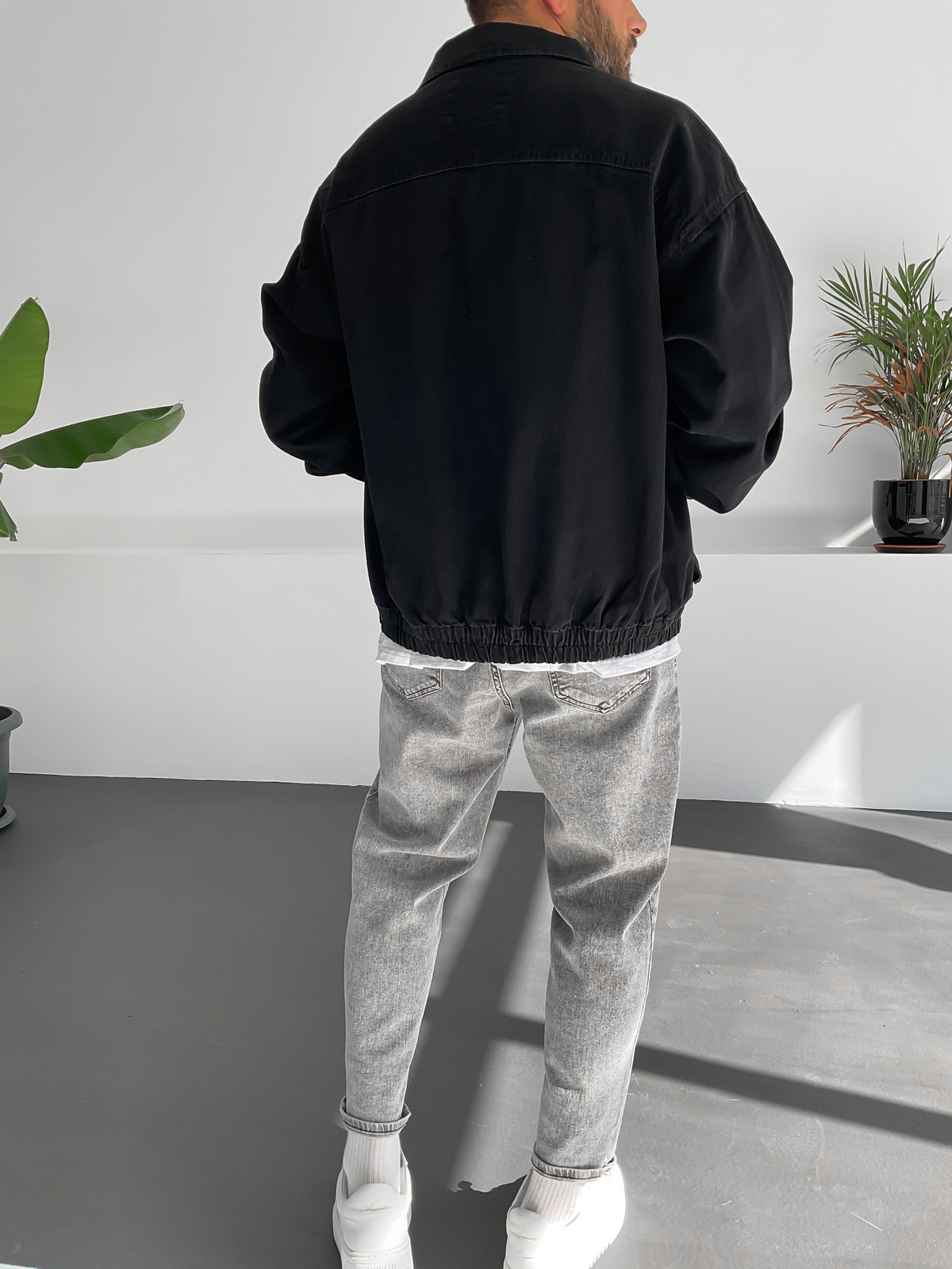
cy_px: 634
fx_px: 1063
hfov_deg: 48.2
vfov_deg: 61.7
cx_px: 476
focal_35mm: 29
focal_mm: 3
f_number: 1.8
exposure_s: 1/220
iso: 16
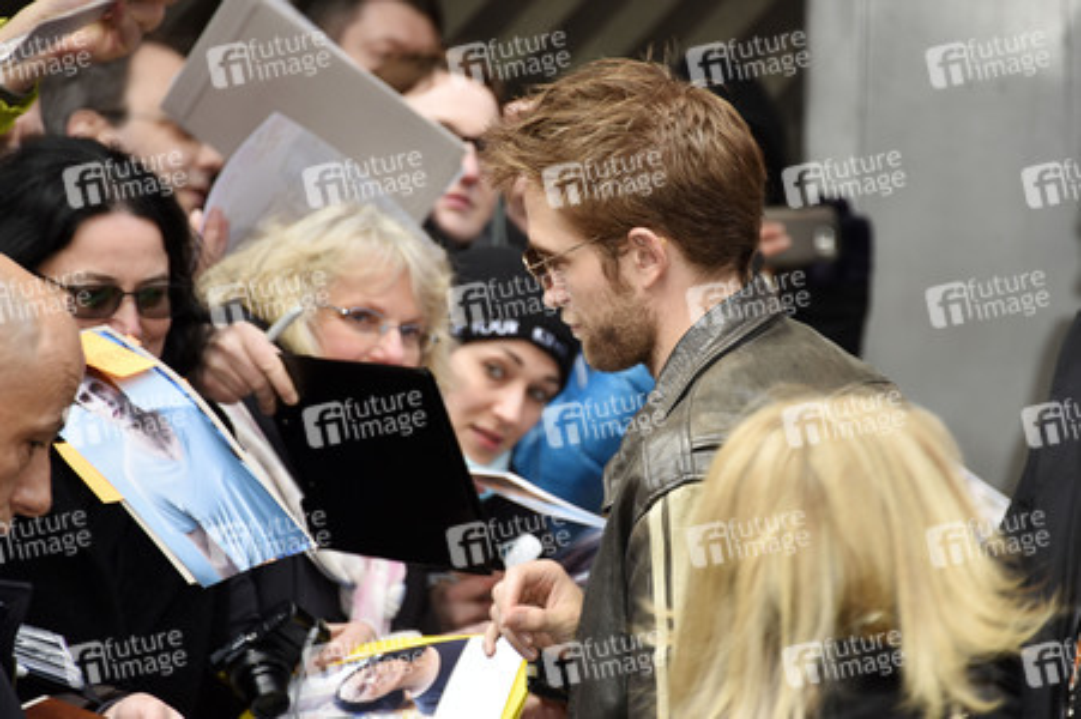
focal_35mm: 300
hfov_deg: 6.9
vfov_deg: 4.6
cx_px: 540
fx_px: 9001
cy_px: 360
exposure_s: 1/125
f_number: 5.6
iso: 400
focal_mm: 300
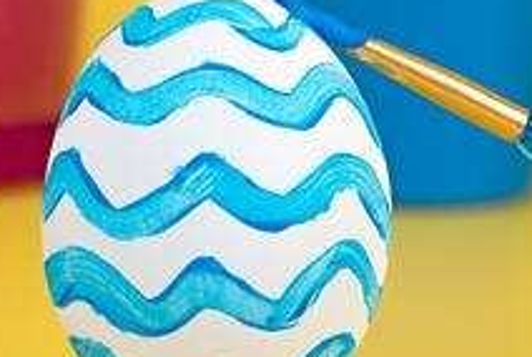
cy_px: 126
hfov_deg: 6.1
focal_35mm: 339
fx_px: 5017
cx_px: 193
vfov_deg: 4.1
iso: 160
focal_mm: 80
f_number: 9
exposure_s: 1/100
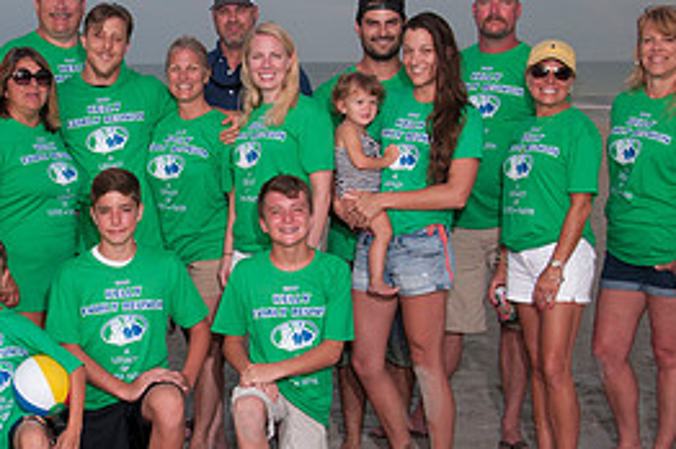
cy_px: 187
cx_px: 168
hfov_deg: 27.4
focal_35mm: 73
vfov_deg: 18.6
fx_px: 1369
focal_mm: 22
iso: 100
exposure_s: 1/160
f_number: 5.6
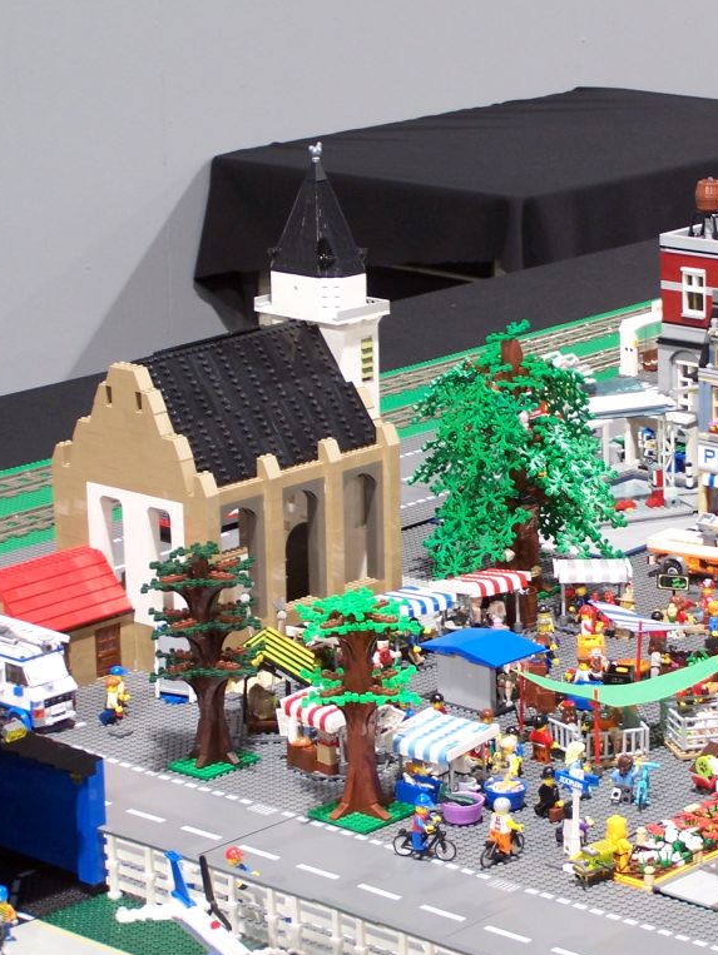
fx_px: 3040
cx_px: 604
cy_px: 478
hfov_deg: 13.4
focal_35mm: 110
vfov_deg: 17.9
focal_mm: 13.7
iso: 80
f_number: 3.2
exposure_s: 1/3
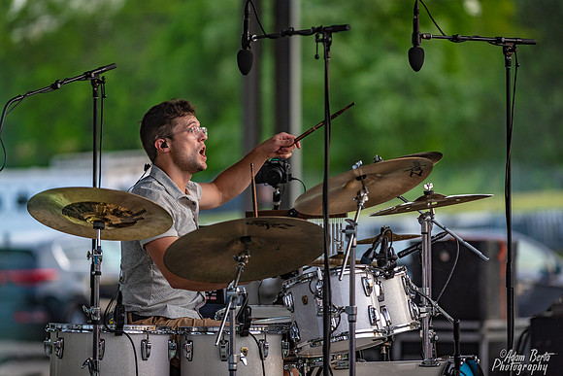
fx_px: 3444
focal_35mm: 220
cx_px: 282
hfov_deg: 9.3
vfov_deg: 6.2
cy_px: 185
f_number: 2.8
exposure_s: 1/400
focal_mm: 200
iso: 500
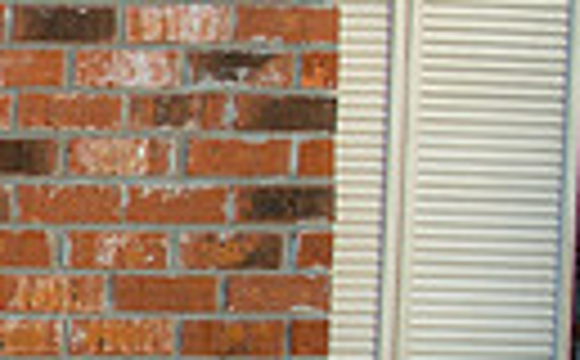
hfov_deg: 15.6
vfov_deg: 12.8
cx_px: -634
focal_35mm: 101
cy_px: 328
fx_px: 1593
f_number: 2.8
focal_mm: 22
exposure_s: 1/1000
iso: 250
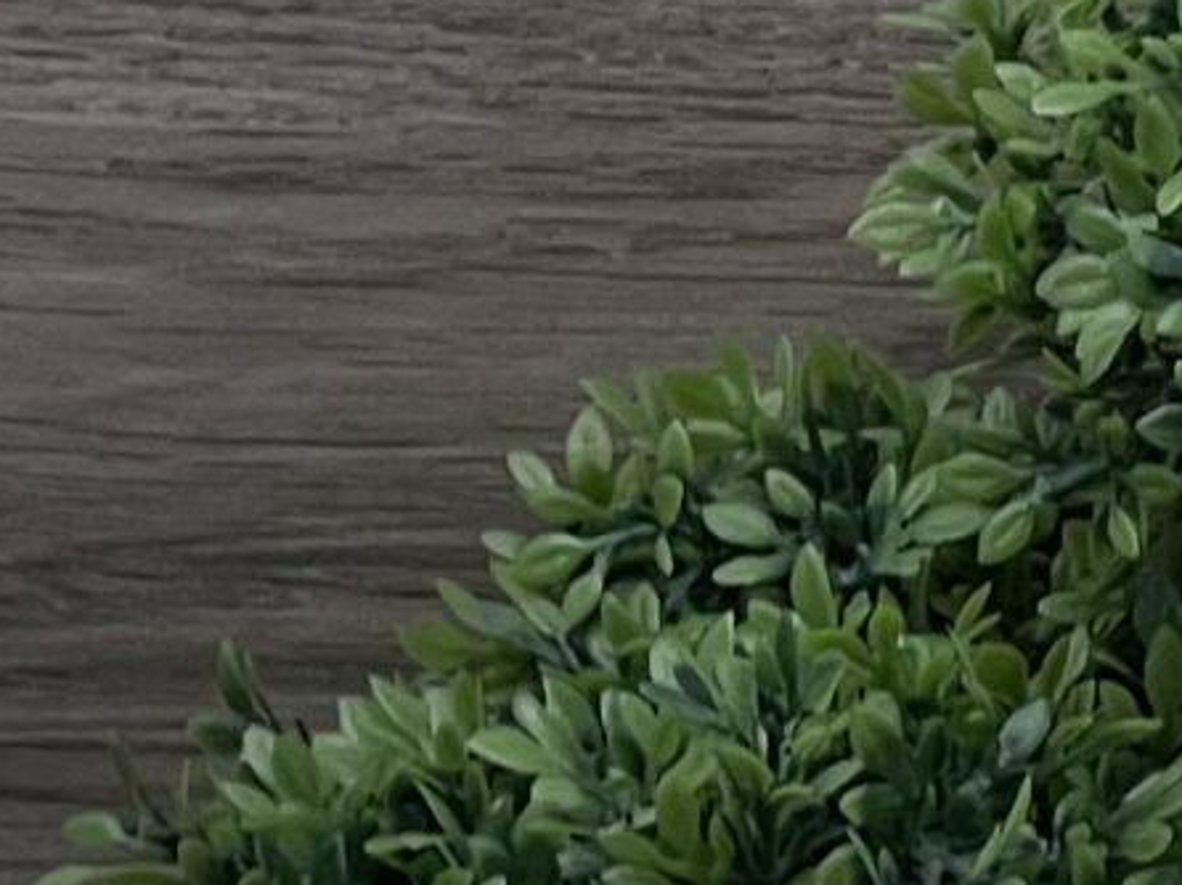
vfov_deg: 3.4
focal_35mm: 442
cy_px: 1044
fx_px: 15084
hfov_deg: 4.4
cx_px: -1847
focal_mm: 9
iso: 32
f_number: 2.8
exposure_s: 1/103
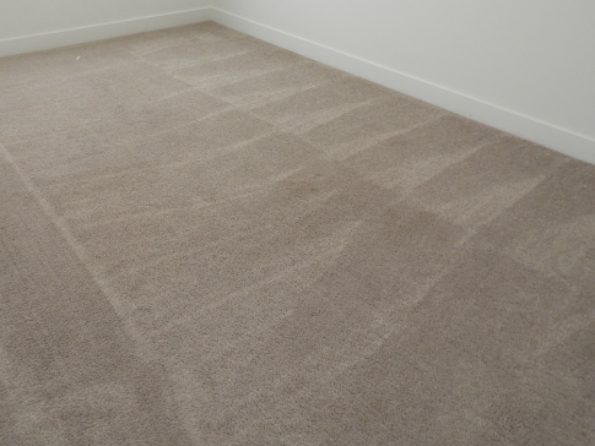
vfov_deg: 42.7
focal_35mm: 33
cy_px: 175
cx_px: 205
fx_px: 567
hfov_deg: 54.4
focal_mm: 4.3
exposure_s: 1/30
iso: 180
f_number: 3.3
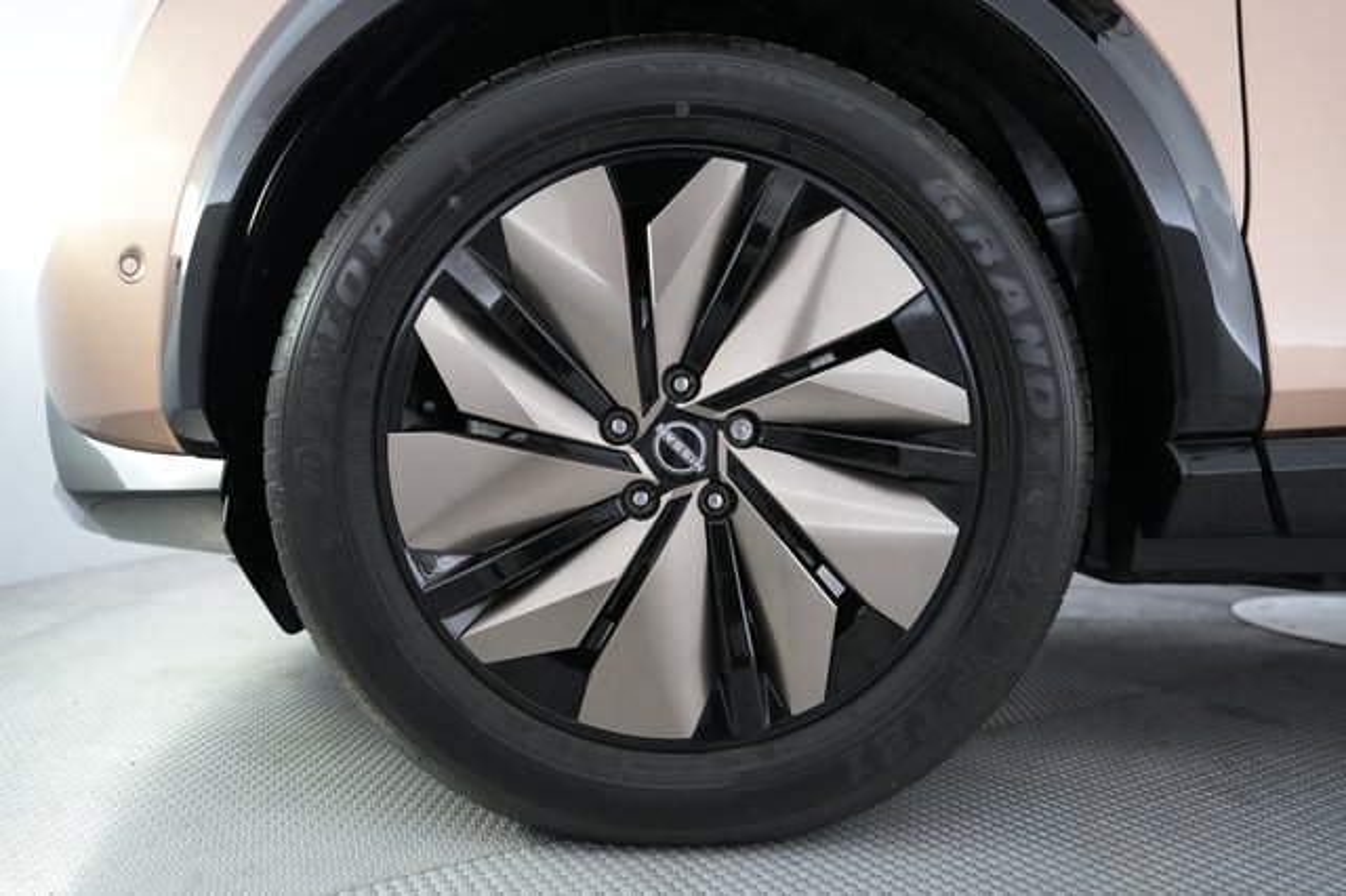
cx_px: 673
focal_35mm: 25
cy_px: 448
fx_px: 934
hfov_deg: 71.5
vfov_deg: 51.2
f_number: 2.8
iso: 4000
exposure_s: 1/160
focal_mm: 25
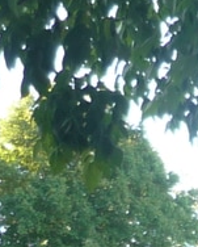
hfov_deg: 6.4
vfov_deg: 7.8
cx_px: 523
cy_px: 599
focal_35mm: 228
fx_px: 1666
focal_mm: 5.5
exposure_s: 1/50
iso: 100
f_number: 2.8
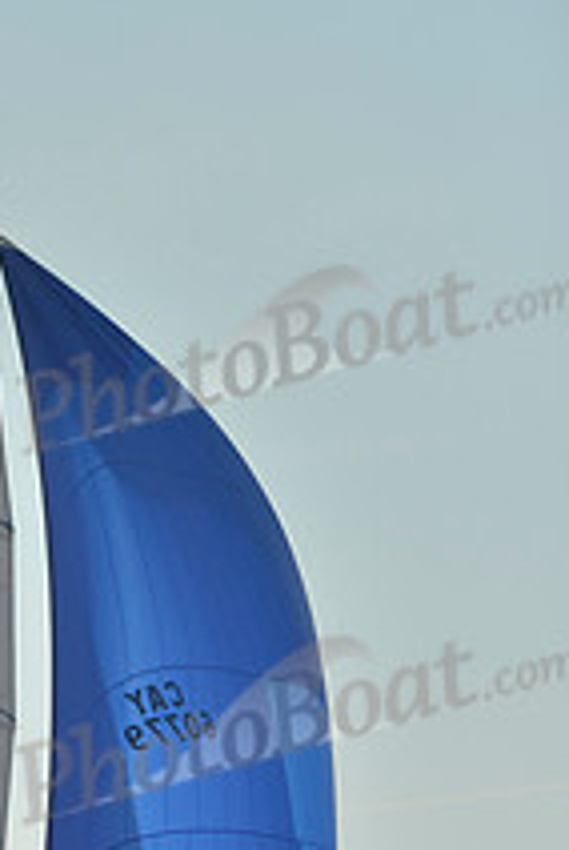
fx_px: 7491
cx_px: -190
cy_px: 986
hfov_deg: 4.3
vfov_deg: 6.5
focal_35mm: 317
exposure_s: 1/2500
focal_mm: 116
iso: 200
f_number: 7.1
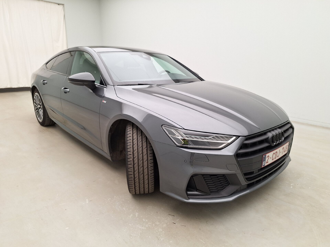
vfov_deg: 58.9
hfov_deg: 73.9
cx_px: 165
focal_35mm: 23
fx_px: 219
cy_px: 124
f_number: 1.8
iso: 50
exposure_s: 1/100
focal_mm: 5.54
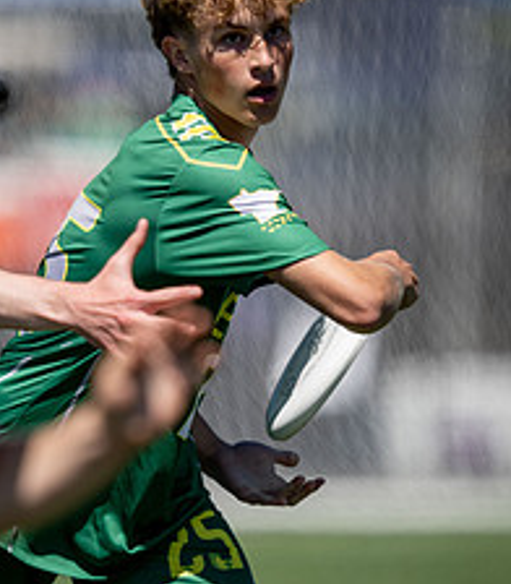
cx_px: 10
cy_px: 311
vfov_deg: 1.6
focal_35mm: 1156
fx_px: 20732
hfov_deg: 1.4
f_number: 2.8
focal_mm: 400
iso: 64
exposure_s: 1/3200
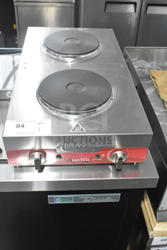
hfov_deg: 36.9
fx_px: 250
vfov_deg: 53.1
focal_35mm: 36
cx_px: 84
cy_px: 125
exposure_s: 1/200
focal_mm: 24
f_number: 7.1
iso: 6400
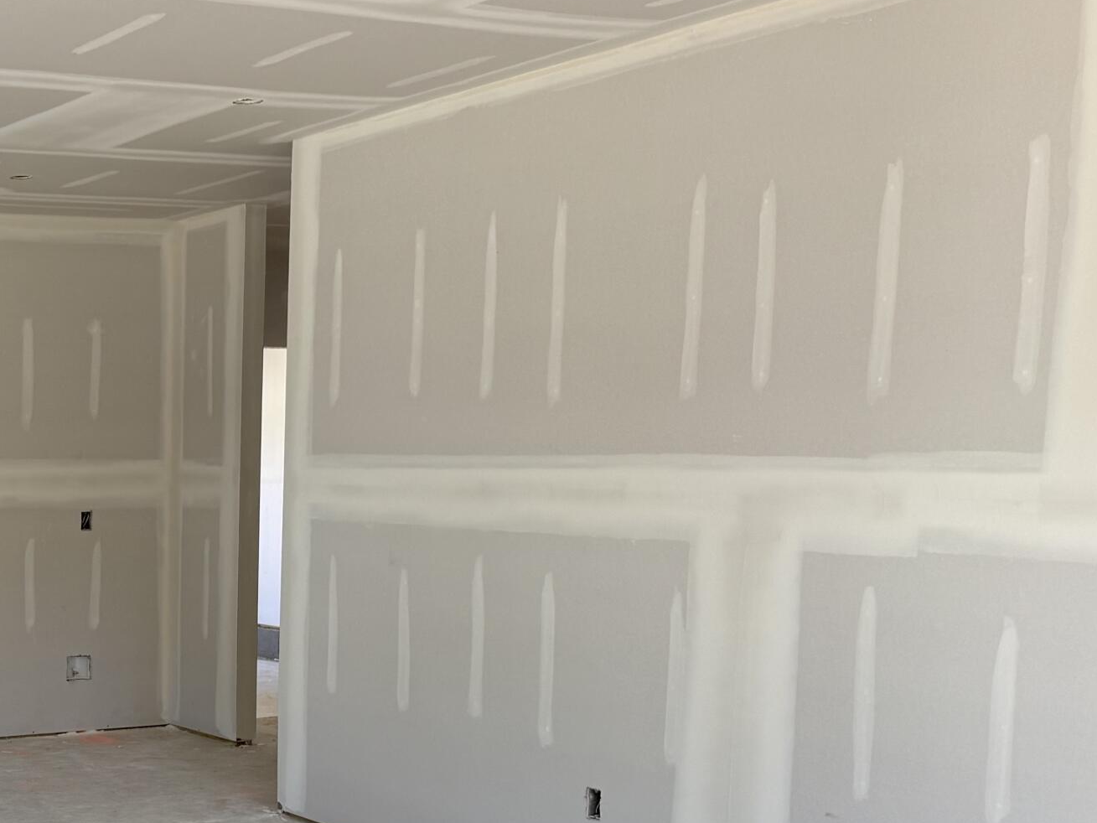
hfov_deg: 31.6
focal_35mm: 55
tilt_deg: -6.9
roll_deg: +0.4
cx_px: -58
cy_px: 675
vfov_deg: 26.0
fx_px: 1743
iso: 100
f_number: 1.78
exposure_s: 1/387
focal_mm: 6.76
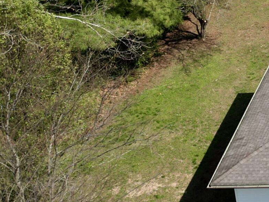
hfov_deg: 17.5
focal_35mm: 93
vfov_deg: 15.8
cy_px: 32
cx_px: 469
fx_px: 723
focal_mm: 6.72
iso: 100
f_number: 1.7
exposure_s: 1/3200
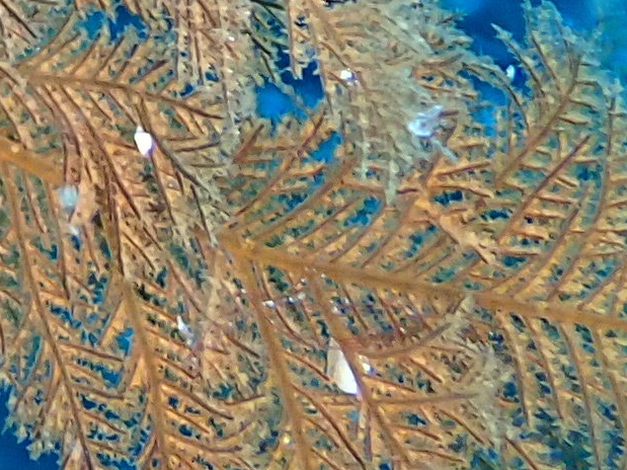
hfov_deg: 10.0
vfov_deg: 7.7
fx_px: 3278
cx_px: -709
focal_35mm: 181
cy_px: -606
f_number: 2.2
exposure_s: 1/160
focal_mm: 5.05
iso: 200
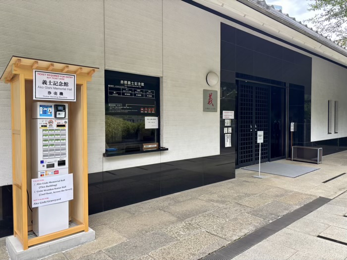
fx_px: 261
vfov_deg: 53.1
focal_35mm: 26
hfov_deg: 67.3
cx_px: 174
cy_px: 130
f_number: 1.6
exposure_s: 1/428
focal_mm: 5.96
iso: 50
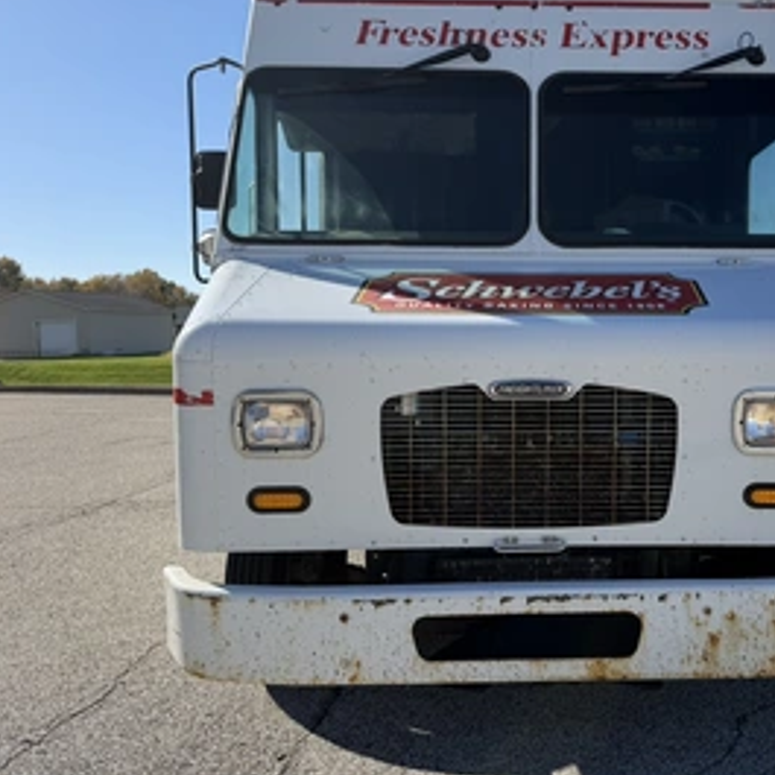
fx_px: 811
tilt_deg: +1.0
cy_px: 345
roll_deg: +1.4
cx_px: 570
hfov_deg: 49.3
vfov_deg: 51.0
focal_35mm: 32
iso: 80
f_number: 1.78
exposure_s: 1/4673
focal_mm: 6.76
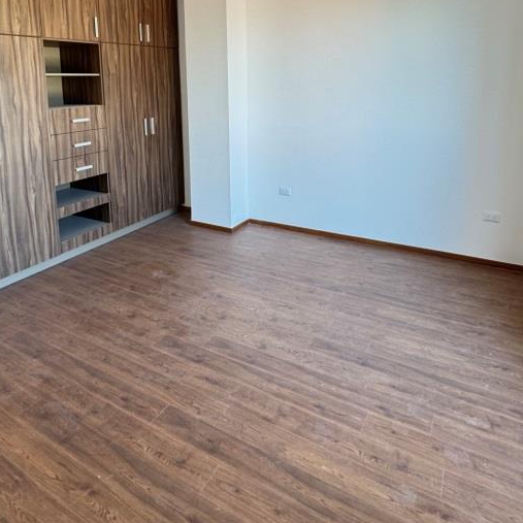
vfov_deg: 60.2
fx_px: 427
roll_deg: +2.1
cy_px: 144
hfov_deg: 62.7
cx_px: 226
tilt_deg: -8.2
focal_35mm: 25
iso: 250
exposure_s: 1/99
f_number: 2.2
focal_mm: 2.22
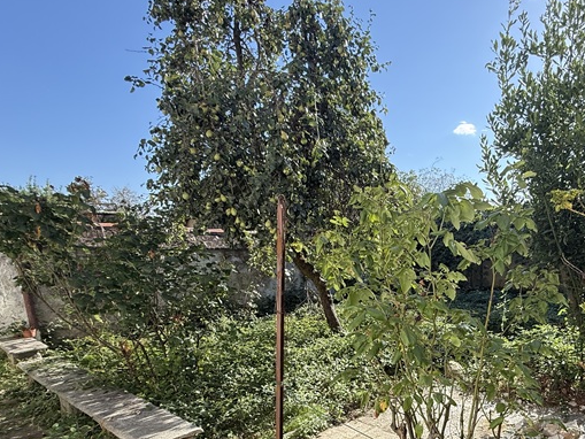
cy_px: 309
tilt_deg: -9.4
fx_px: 372
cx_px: 417
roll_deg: +0.8
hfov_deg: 72.6
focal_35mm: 22
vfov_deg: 59.0
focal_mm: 2.22
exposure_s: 1/631
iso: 64
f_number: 2.2
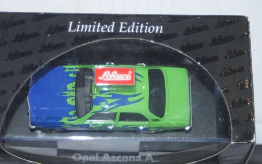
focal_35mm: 106
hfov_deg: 19.6
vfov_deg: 12.3
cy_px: 85
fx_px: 757
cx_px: 122
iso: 200
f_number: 5.6
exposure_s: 1/60
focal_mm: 60
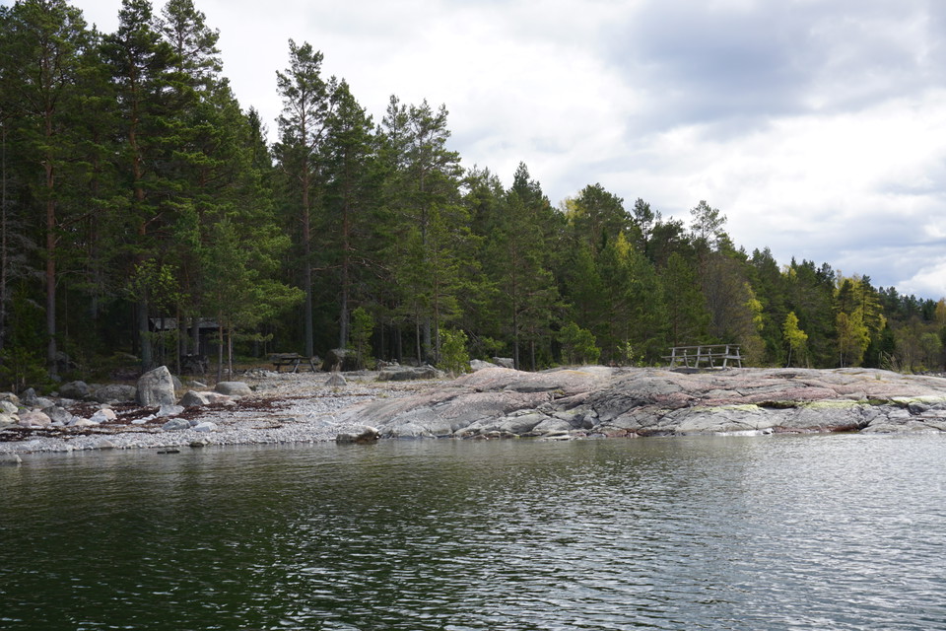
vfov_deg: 31.9
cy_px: 316
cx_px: 473
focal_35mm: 42
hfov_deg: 46.4
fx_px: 1104
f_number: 11
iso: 100
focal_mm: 28
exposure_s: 1/100
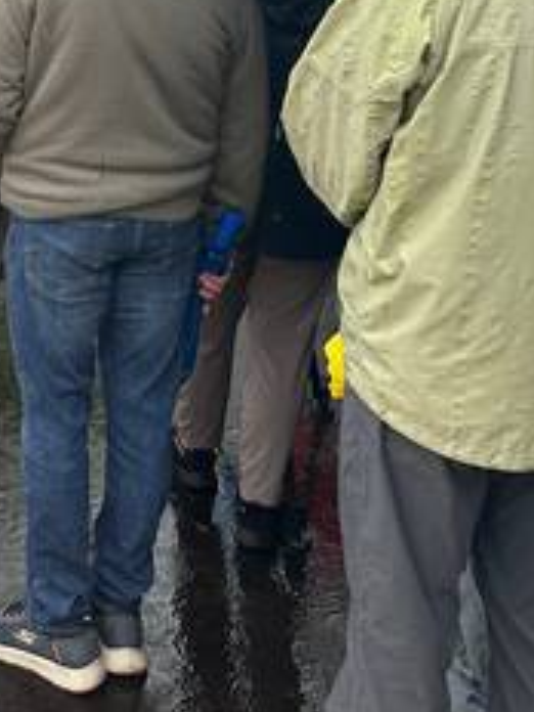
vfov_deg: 27.9
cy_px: -104
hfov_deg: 21.6
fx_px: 1275
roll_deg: -0.4
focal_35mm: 62
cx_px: -144
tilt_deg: -4.3
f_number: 1.78
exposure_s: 1/918
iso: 80
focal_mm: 6.86
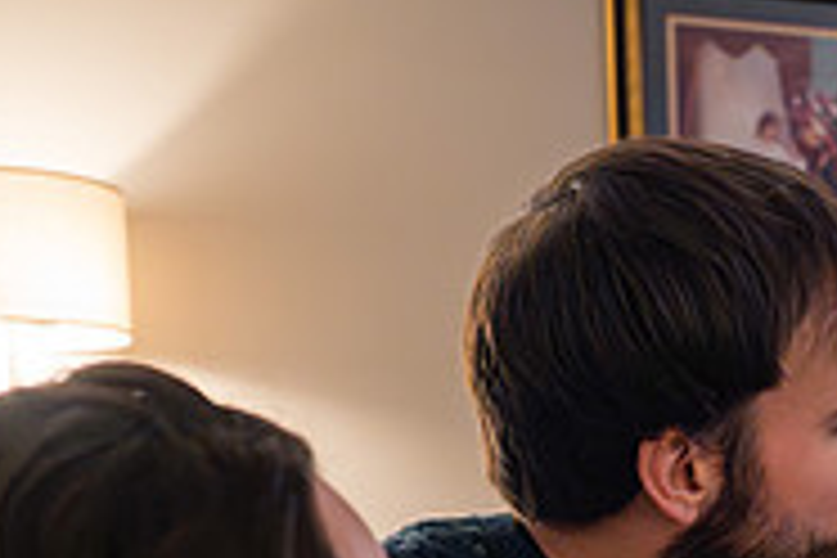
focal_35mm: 75
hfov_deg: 25.8
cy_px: 826
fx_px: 1744
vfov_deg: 16.6
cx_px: 810
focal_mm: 24
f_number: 2.8
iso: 3200
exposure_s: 1/250
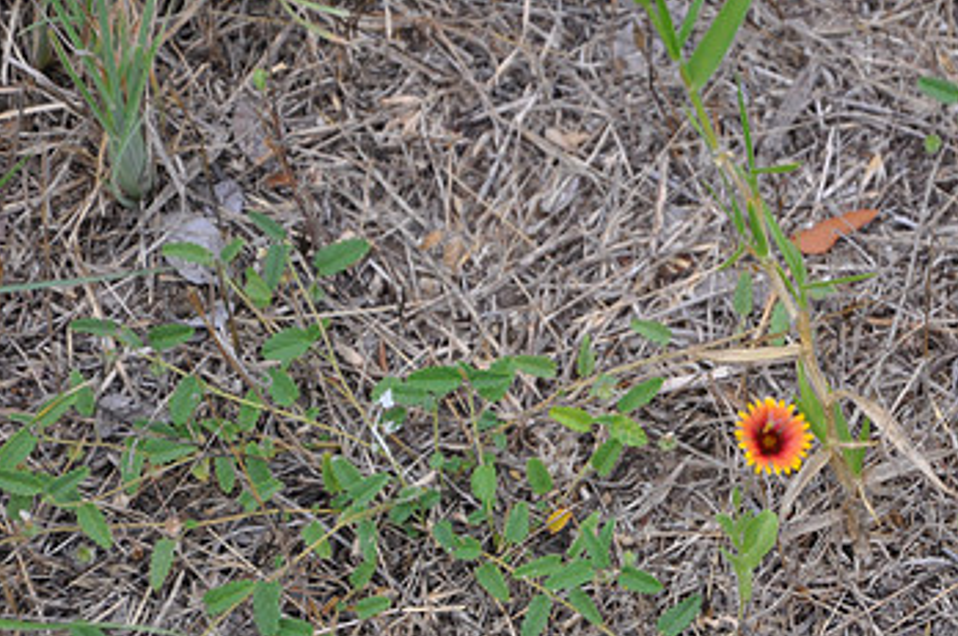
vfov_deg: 5.2
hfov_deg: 7.8
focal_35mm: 263
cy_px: 423
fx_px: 6985
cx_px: 765
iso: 400
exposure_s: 1/80
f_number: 5.6
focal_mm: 105
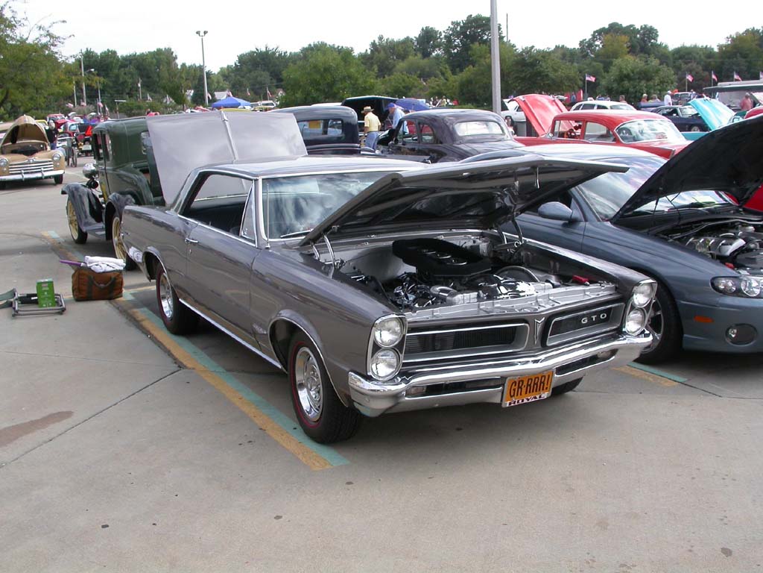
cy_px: 286
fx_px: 838
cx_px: 382
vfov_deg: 37.7
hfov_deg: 49.0
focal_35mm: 38
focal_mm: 7.85
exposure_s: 1/243
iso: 100
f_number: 6
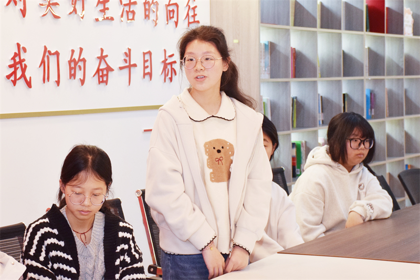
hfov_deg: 27.0
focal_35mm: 75
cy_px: 140
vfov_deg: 18.2
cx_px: 210
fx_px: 875
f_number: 7.1
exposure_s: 1/125
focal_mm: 50
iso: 1250
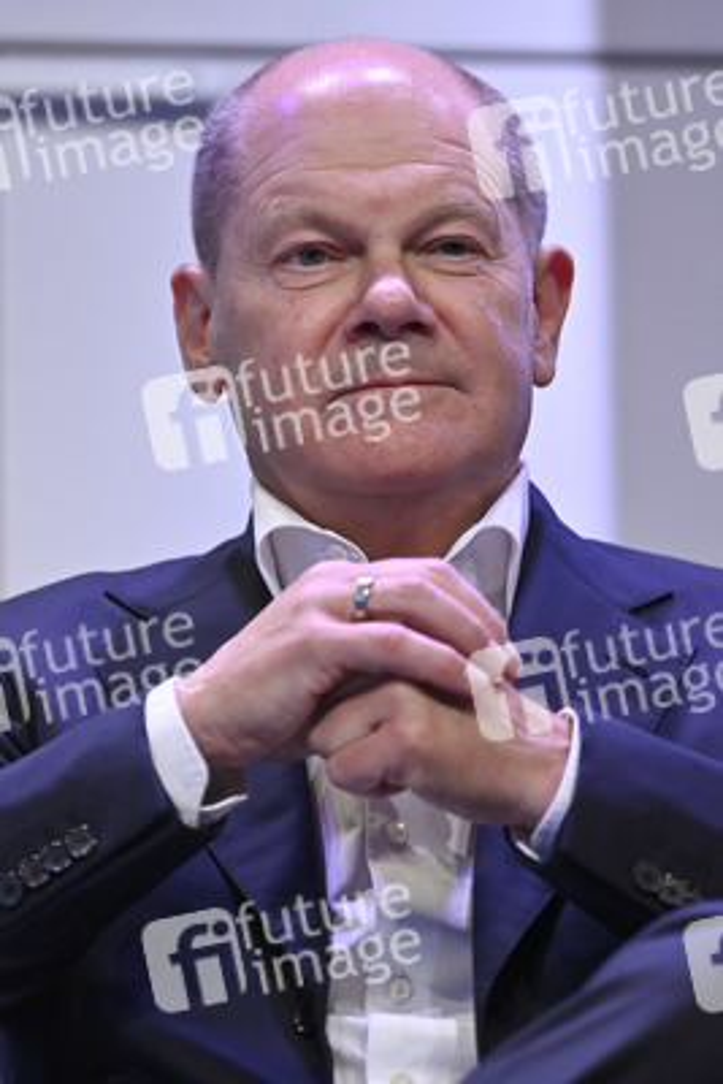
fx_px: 6019
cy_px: 542
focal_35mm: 200
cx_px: 362
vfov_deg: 10.3
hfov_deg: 6.9
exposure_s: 1/400
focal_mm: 200
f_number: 2.8
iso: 500
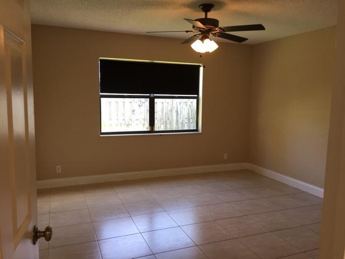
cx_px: 172
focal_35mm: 29
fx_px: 289
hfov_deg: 61.7
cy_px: 130
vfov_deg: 48.2
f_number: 2.2
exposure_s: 1/30
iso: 25
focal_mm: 4.15
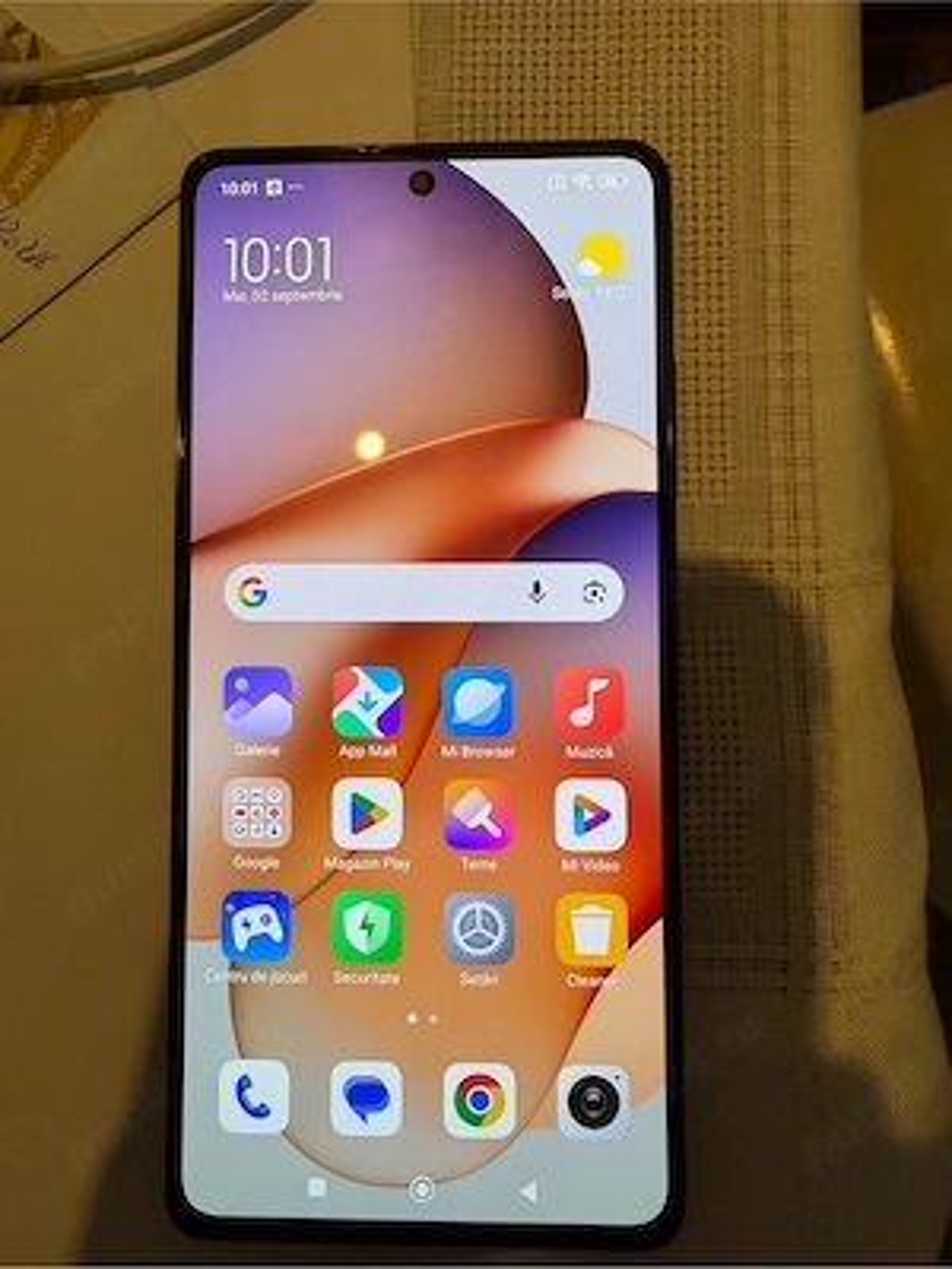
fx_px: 880
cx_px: 476
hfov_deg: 56.8
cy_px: 634
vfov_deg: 71.6
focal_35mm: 24
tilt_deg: -86.0
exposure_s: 1/120
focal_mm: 2.22
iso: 160
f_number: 2.2
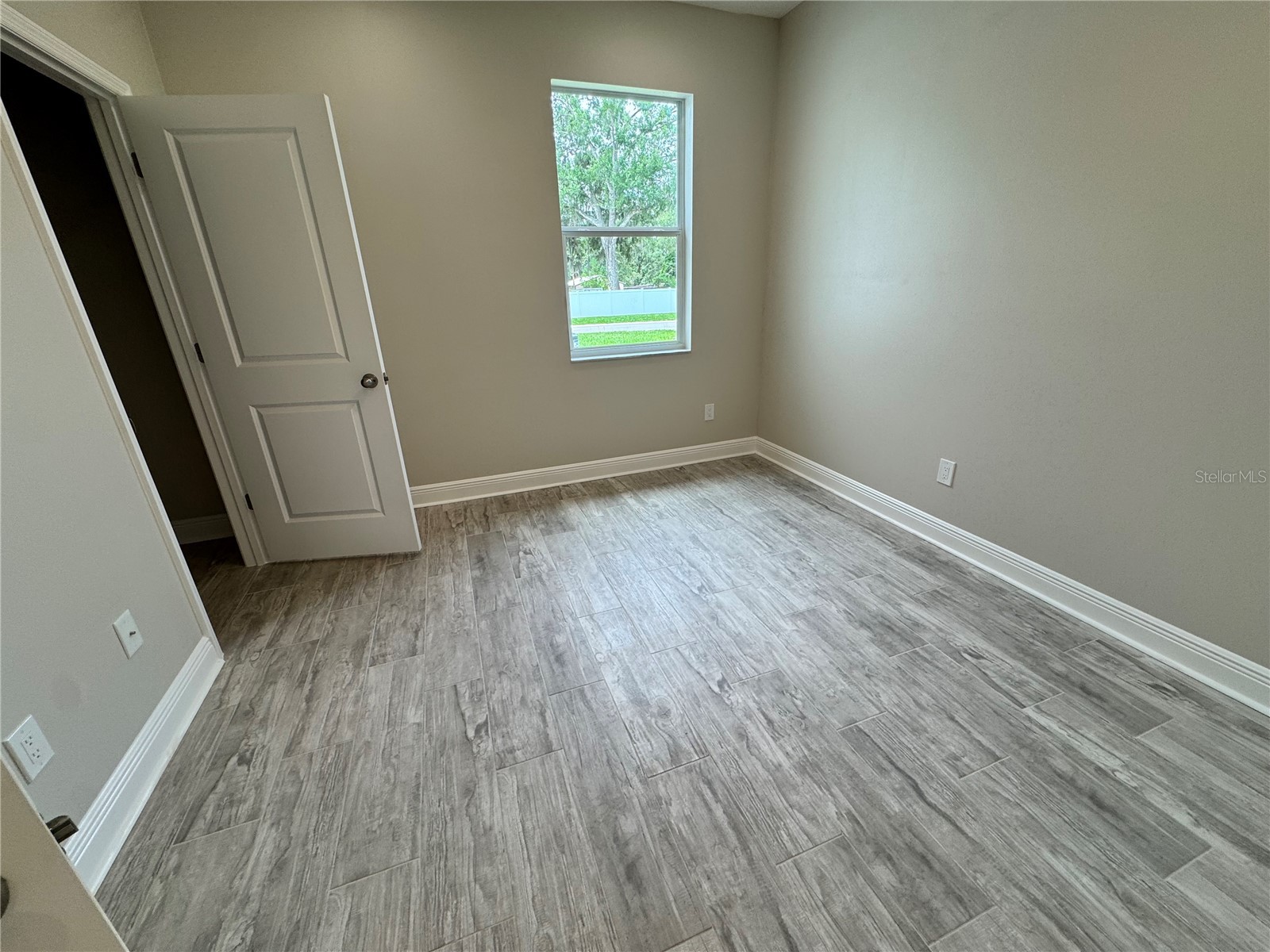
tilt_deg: -20.2
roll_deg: +1.1
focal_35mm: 14
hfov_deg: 102.1
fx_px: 514
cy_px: 476
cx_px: 635
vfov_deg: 85.7
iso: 64
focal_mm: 2.22
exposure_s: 1/120
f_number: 2.2
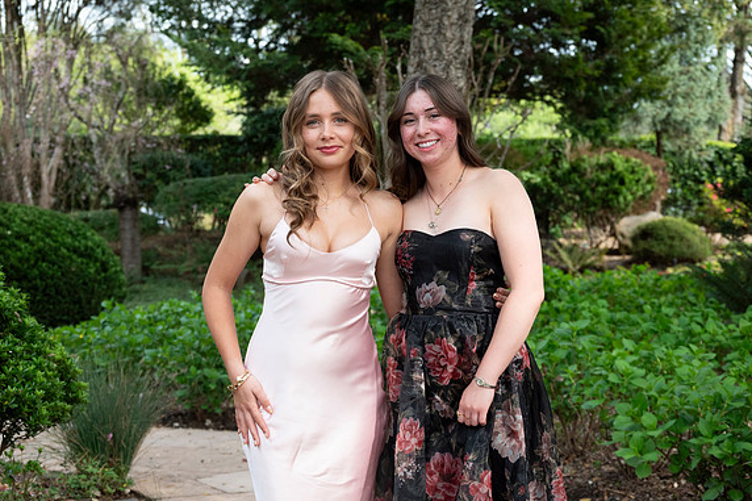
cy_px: 249
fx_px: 1524
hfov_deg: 27.7
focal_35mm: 73
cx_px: 373
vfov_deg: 18.7
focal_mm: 72
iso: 1250
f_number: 7.1
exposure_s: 1/800
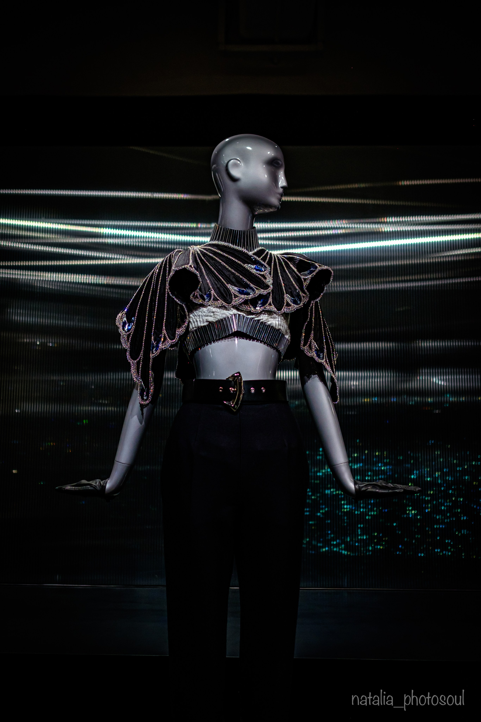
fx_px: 701
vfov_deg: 54.4
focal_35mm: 35
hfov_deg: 37.9
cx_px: 240
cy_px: 361
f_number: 2
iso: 800
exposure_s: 1/160
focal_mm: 23
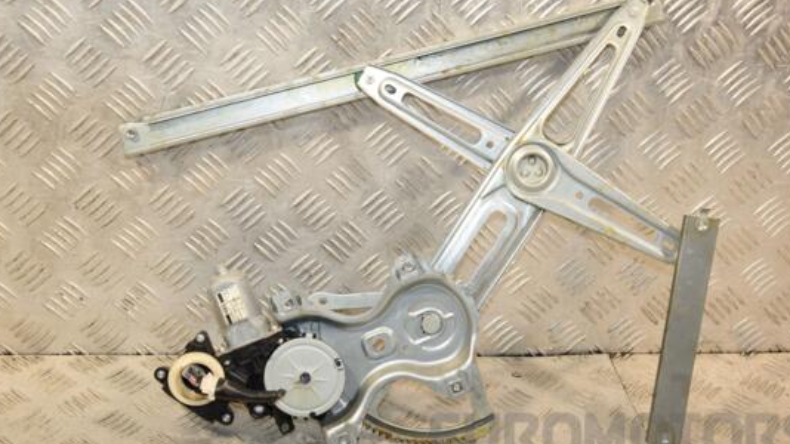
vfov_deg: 22.6
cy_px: 238
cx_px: 402
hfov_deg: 39.2
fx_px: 1110
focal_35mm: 53
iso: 800
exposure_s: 1/200
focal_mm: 30
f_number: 5.6
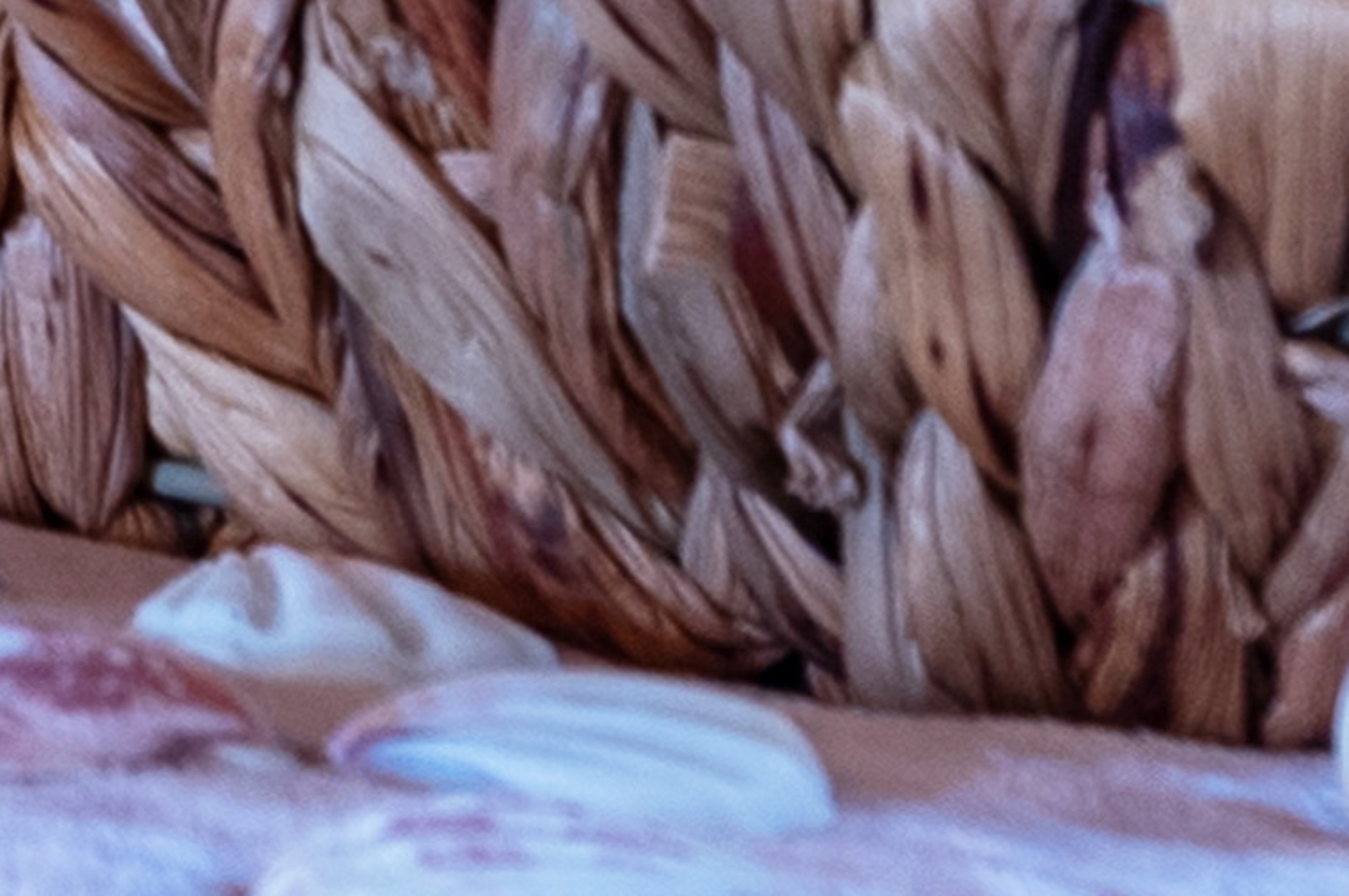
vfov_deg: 7.2
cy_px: -1552
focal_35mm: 175
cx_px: -2473
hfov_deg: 9.6
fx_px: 6546
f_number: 5.6
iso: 400
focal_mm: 22.5
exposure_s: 1/40
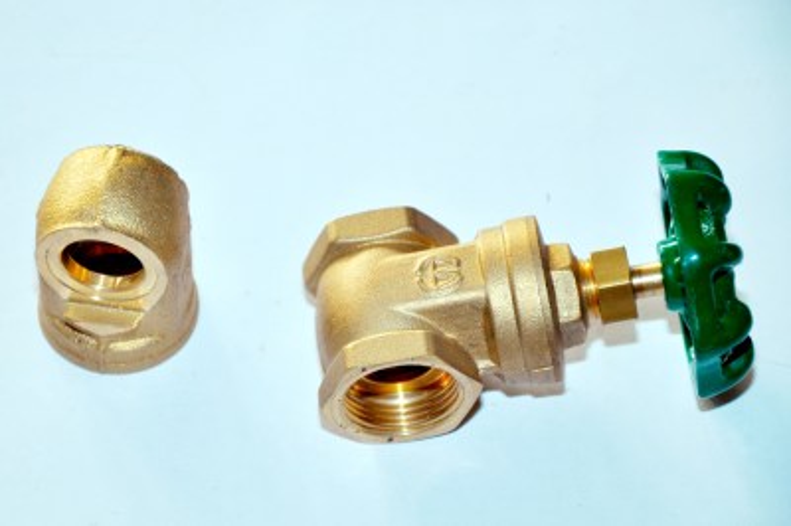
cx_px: 396
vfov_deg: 8.7
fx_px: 3458
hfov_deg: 13.1
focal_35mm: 158
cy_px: 263
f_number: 5.6
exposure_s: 1/60
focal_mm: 105
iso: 200
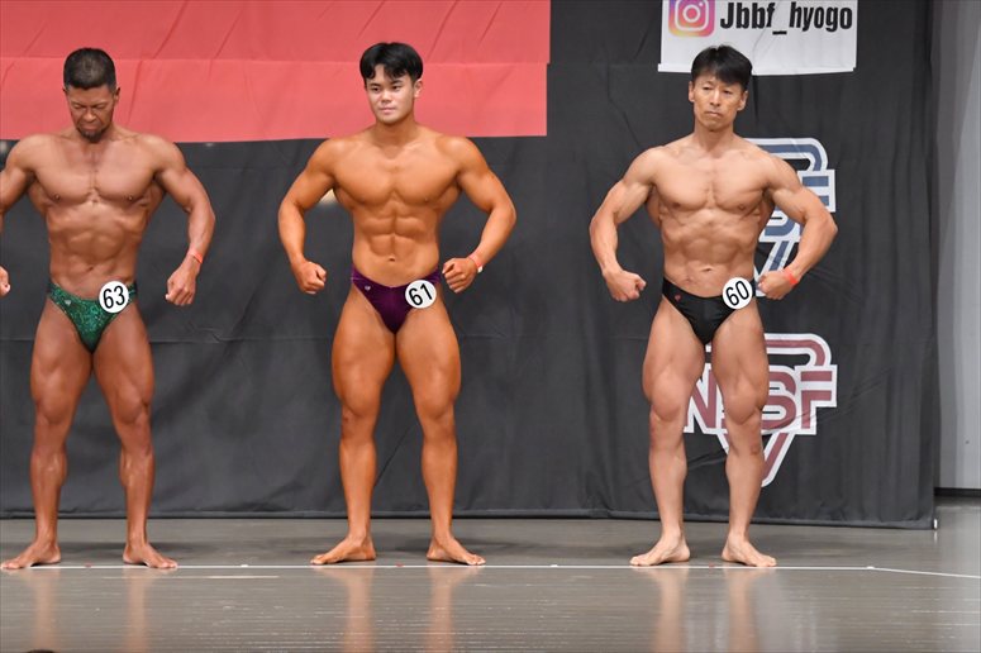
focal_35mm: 202
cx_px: 490
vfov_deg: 6.8
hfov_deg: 10.2
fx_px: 5502
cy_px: 326
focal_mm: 135
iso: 6400
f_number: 5.6
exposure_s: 1/400
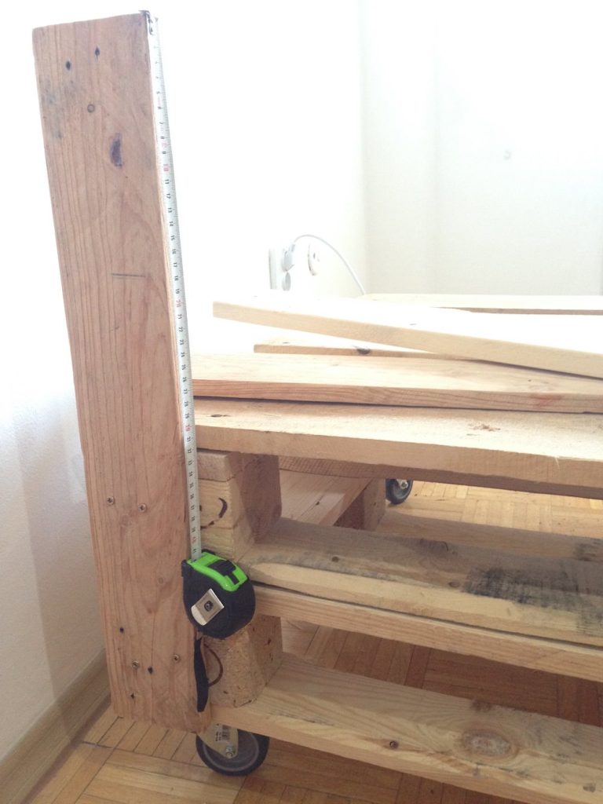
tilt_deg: -11.9
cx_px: 302
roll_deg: +1.2
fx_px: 766
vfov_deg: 55.4
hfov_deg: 42.9
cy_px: 402
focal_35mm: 33
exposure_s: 1/20
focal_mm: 4.12
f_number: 2.4
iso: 160
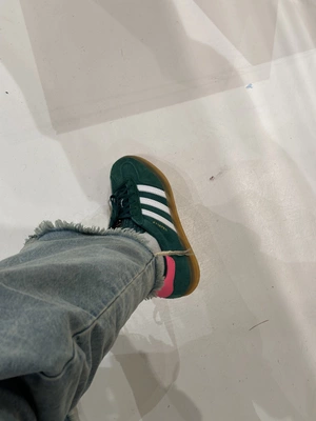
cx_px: 158
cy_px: 210
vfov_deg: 39.7
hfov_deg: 30.3
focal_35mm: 48
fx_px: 584
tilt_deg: -85.0
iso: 100
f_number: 1.78
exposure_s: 1/50
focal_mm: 6.86
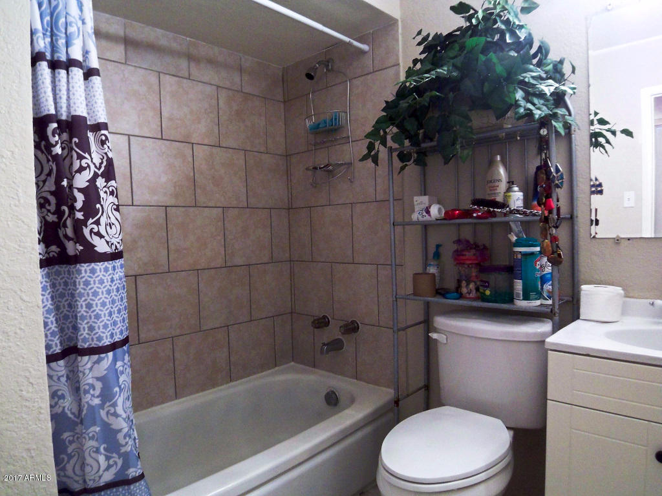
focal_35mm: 23
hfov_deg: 73.9
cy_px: 248
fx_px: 440
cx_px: 331
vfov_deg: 58.9
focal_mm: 3.8
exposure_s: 1/13
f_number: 2.8
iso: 200
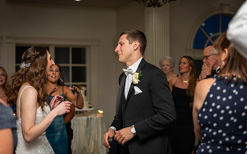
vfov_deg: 18.1
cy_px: 80
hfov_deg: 28.6
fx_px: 485
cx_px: 124
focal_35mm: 72
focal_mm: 70
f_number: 2.8
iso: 1000
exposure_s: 1/100
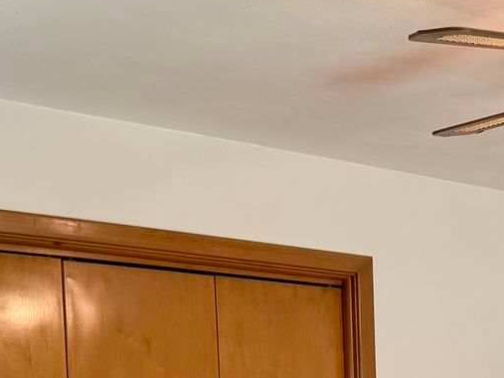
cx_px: 520
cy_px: 531
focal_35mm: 71
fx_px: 1033
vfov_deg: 18.8
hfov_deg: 25.8
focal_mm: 6.76
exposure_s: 1/60
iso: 125
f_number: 1.78
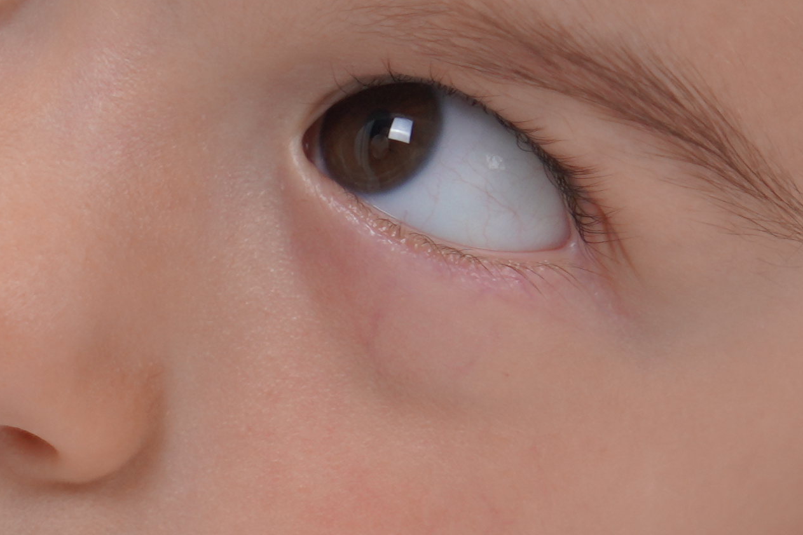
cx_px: -291
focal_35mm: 444
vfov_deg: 3.1
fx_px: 9903
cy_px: 560
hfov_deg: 4.6
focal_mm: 59
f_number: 2.8
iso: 200
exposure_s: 1/250
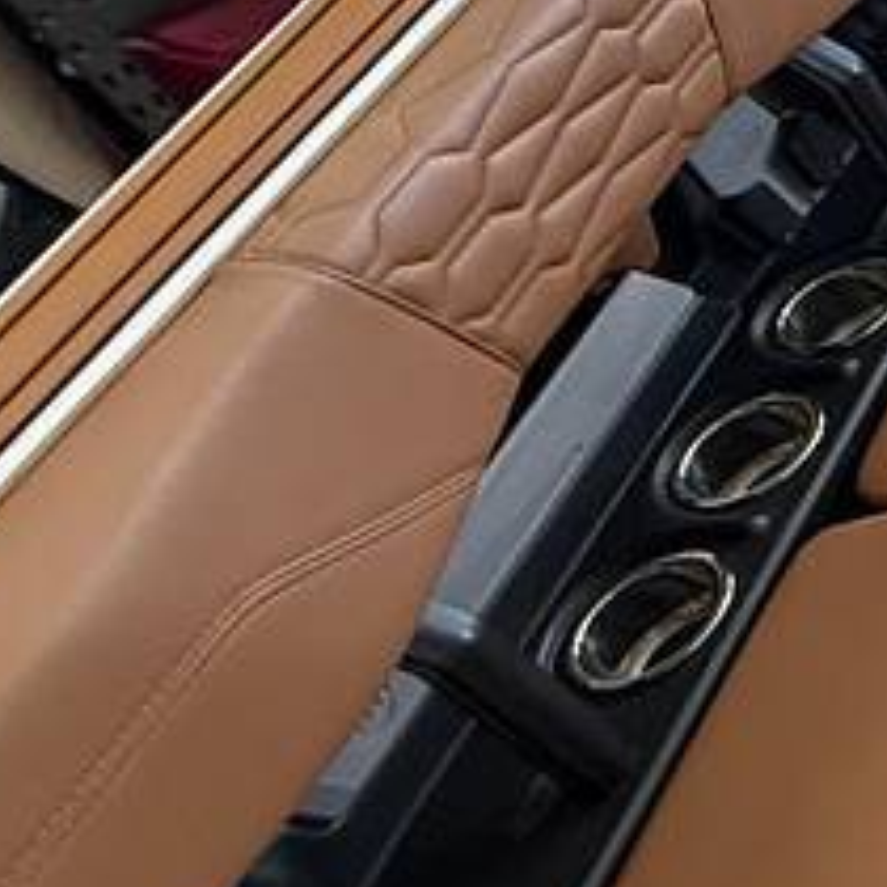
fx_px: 1710
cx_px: 1985
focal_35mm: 59
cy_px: -42
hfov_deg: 16.5
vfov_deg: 27.1
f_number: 2.2
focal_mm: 2.22
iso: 250
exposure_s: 1/120
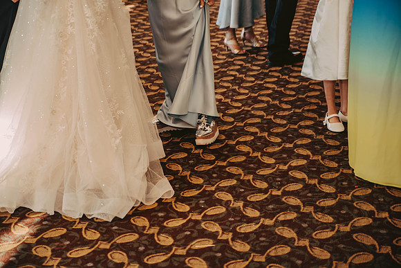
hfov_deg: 29.6
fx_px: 758
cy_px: 134
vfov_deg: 20.0
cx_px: 200
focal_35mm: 68
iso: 500
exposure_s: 1/200
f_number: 2.8
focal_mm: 68
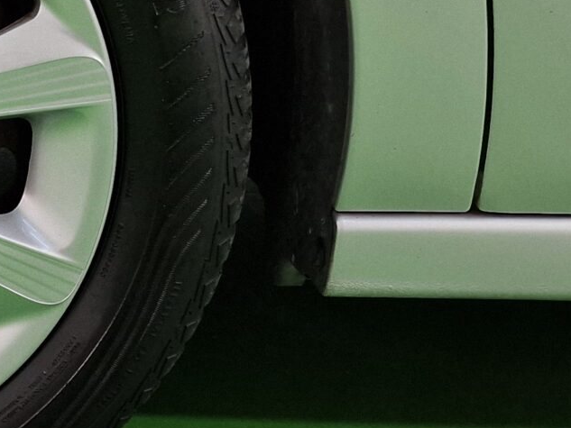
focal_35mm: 93
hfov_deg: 19.1
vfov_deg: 15.5
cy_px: -21
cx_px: -228
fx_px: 1534
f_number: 1.8
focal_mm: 6.4
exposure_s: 1/100
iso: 125
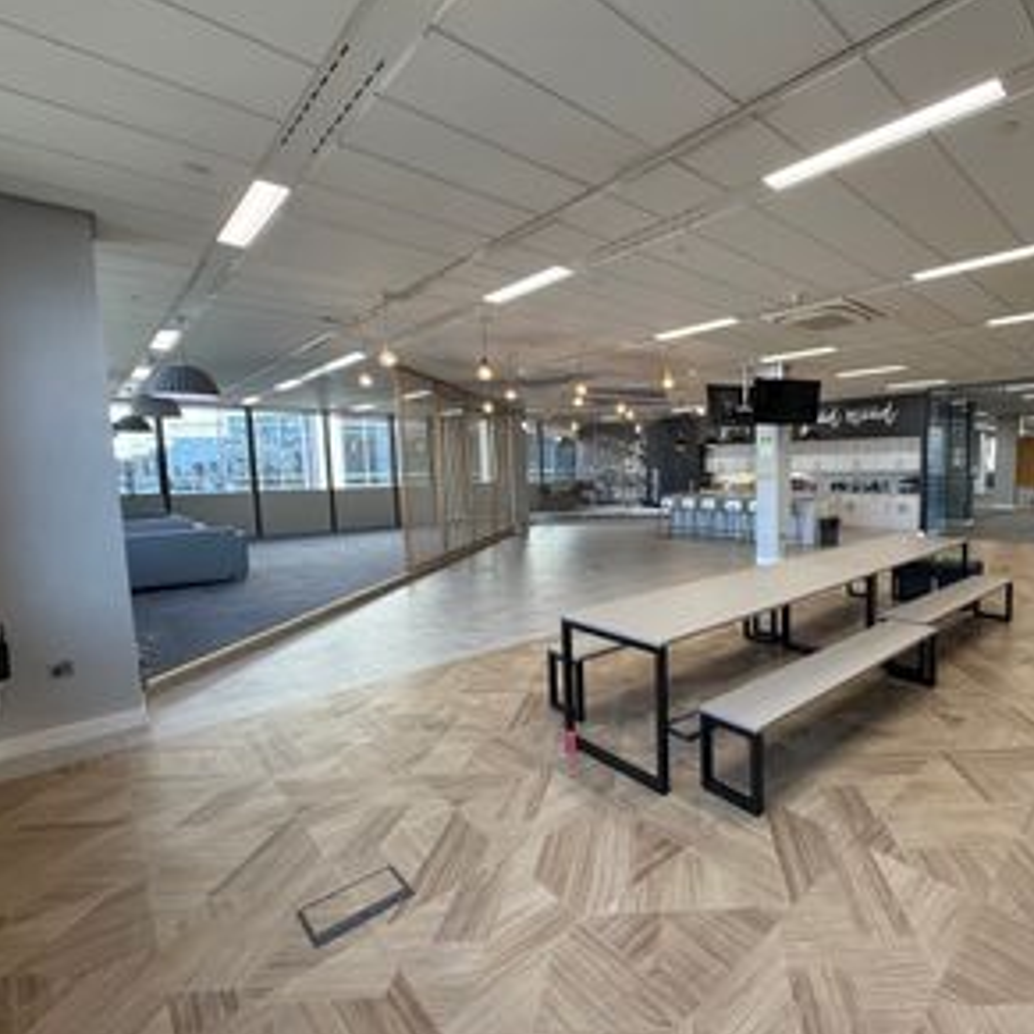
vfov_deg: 84.0
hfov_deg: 80.8
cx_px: 700
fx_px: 575
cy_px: 515
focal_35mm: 17
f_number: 2.2
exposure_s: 1/121
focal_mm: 2.22
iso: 320
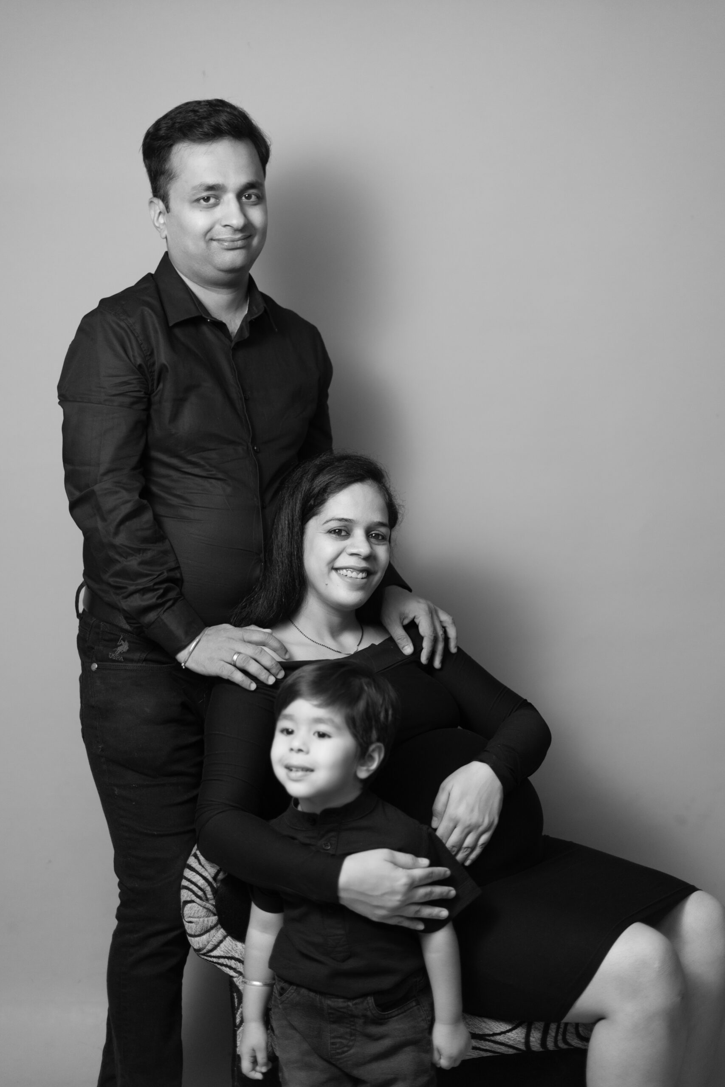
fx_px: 1510
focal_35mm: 50
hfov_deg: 27.0
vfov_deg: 39.6
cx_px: 362
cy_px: 544
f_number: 1.8
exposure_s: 1/250
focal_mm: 50
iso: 800
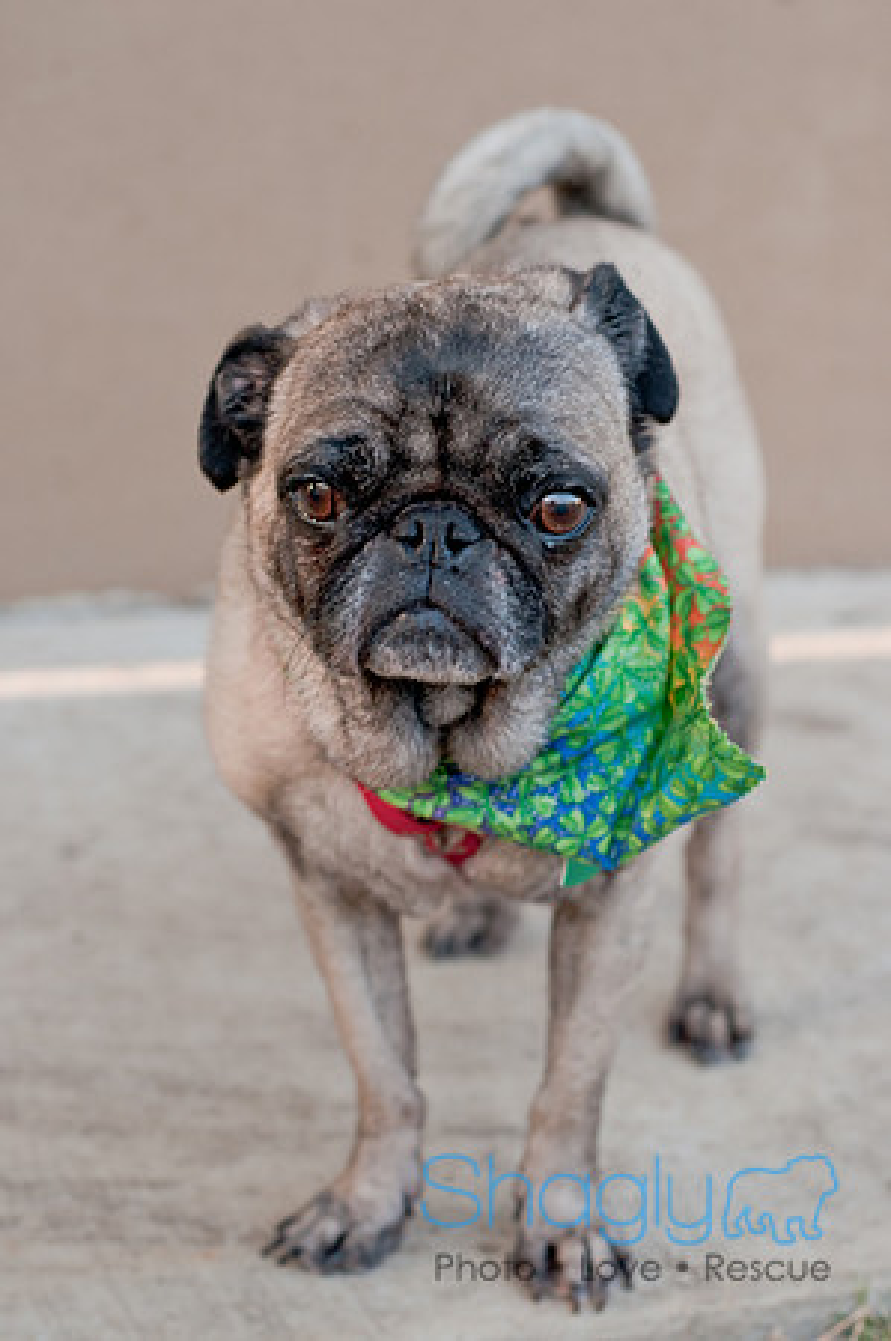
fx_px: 2791
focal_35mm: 75
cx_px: 446
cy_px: 670
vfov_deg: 27.0
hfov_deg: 18.1
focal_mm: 50
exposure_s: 1/160
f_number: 3.5
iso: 250
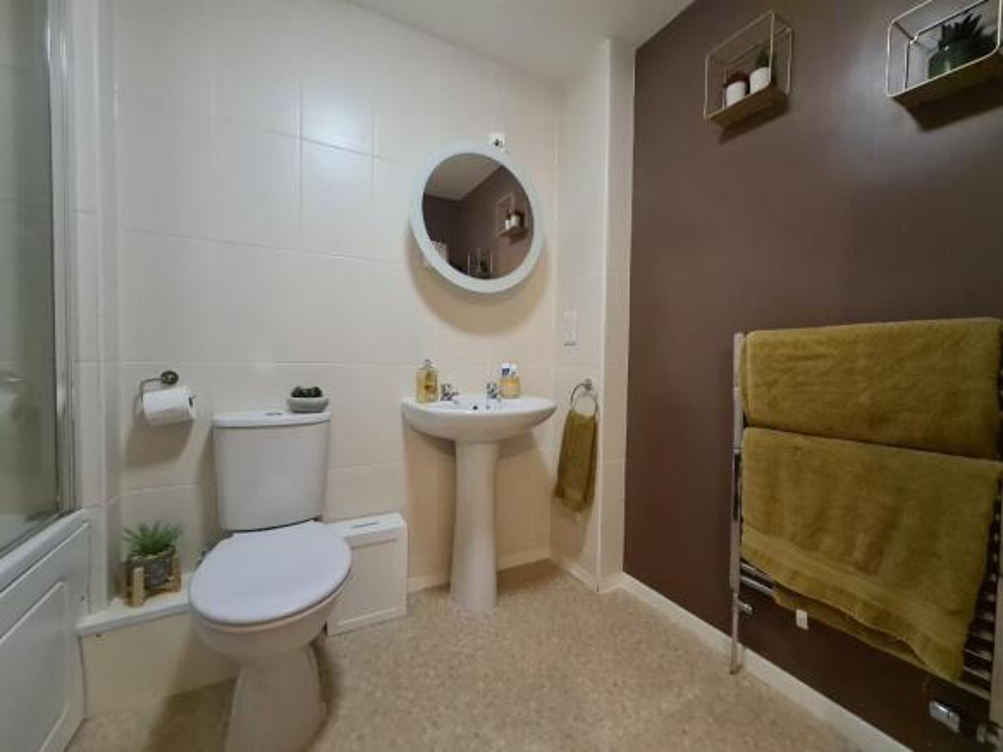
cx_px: 502
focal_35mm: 13
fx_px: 377
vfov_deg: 89.9
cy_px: 376
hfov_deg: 106.2
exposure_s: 1/33
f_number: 2.2
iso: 640
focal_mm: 2.22
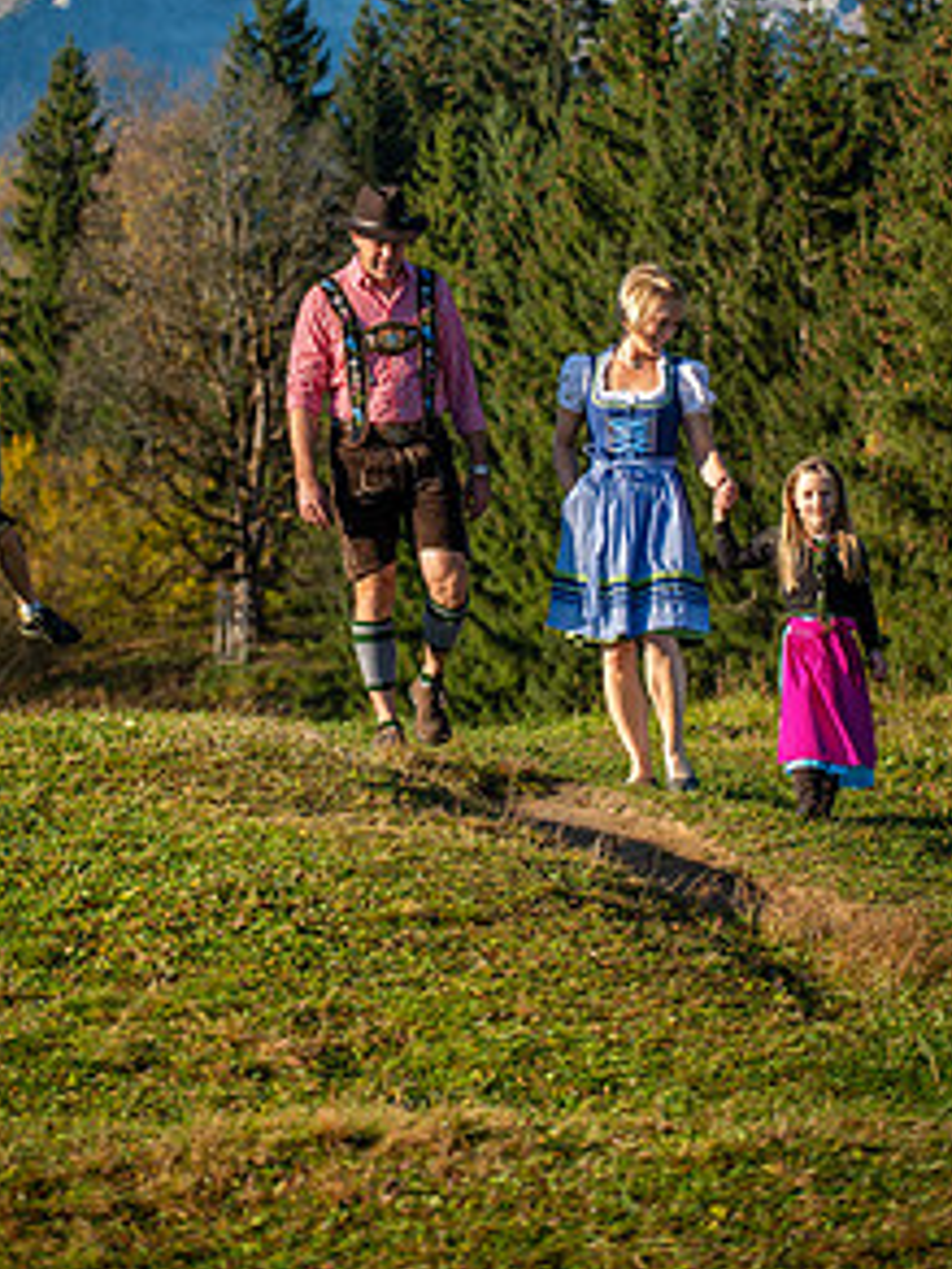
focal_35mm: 172
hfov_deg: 8.6
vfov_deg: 11.5
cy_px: 330
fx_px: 6307
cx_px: 391
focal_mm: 116
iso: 200
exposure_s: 1/1250
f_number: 5
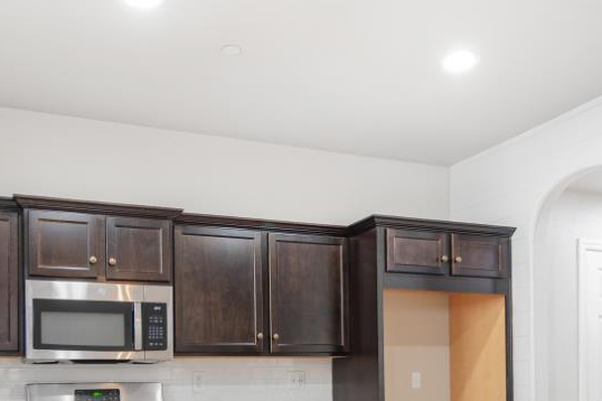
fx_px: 652
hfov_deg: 49.5
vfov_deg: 32.2
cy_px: 374
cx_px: 263
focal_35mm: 39
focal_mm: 14
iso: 500
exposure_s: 1/10
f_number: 4
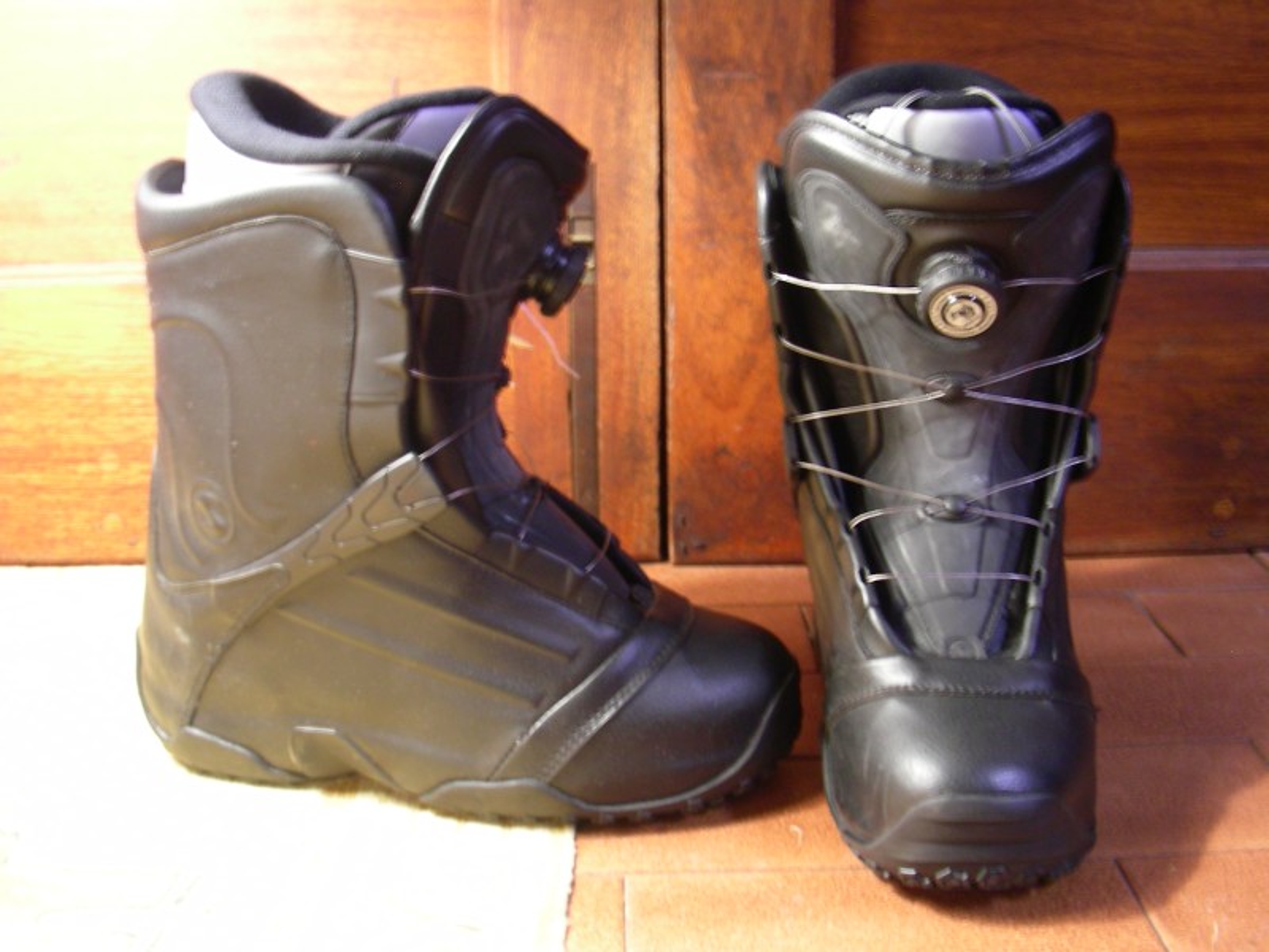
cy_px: 476
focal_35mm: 38
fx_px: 1393
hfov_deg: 49.0
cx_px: 634
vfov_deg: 37.7
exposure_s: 1.73
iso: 100
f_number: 3.5
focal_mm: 6.3
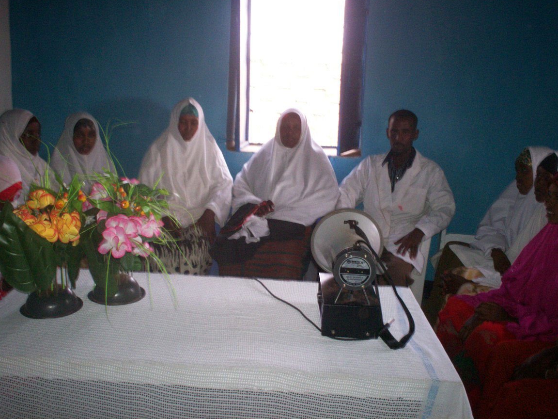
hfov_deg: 49.0
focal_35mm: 38
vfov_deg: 37.7
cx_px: 283
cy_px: 199
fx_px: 613
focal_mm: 6
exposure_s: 1/30
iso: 140
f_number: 4.5
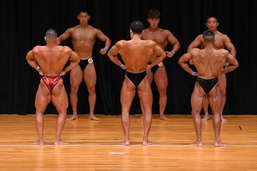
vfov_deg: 6.1
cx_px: 128
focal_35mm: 225
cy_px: 86
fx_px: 1605
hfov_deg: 9.2
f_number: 5.6
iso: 3200
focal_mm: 150
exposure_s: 1/400
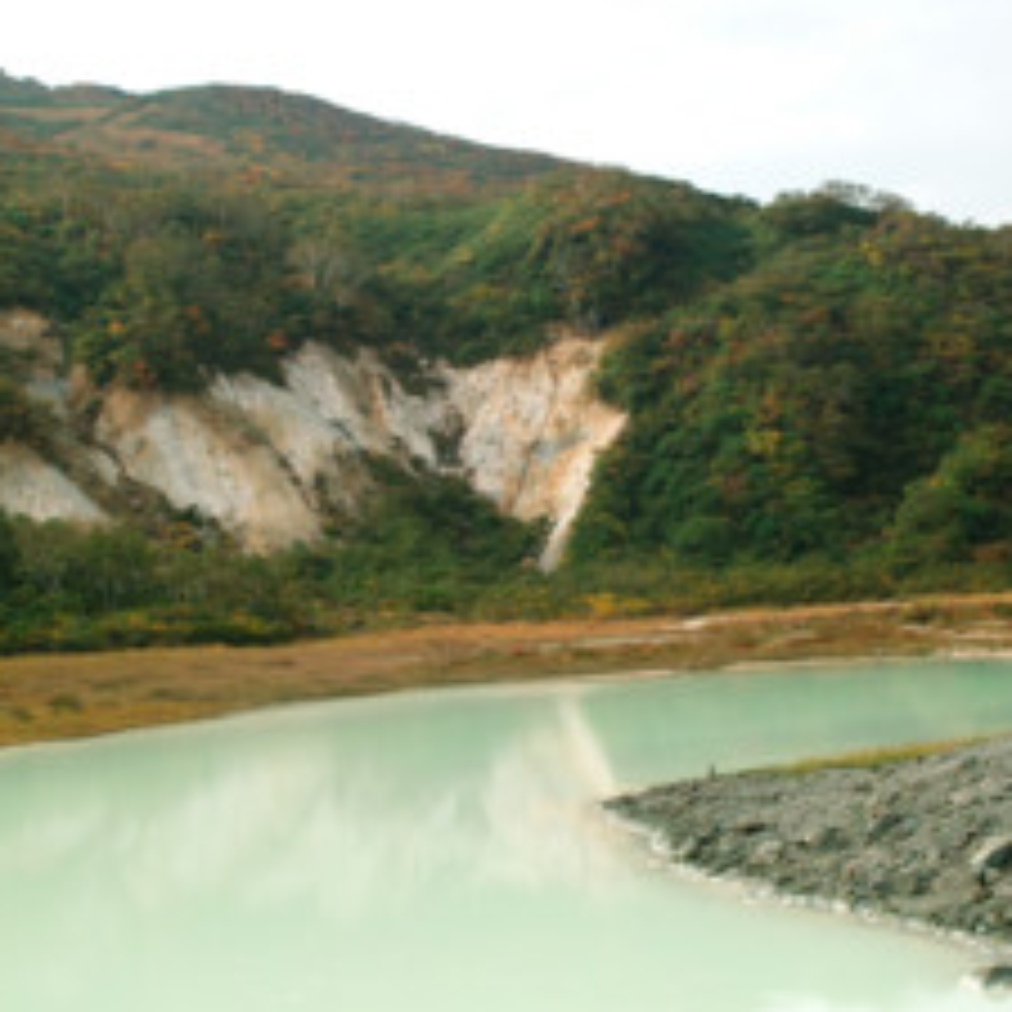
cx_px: 414
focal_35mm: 62
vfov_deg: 27.7
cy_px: 510
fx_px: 2051
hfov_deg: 27.7
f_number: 8
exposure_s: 1/160
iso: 100
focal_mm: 24.2
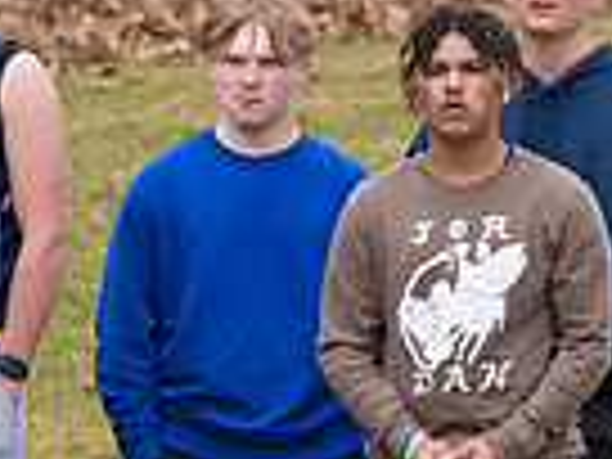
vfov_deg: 1.8
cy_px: 396
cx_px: -567
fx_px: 14603
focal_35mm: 826
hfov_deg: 2.4
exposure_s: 1/1600
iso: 2000
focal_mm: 135
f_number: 5
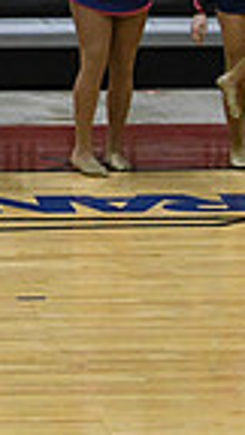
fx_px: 5278
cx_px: -584
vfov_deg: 4.7
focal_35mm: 457
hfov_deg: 2.6
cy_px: 41
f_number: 4
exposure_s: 1/500
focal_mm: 72
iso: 4000
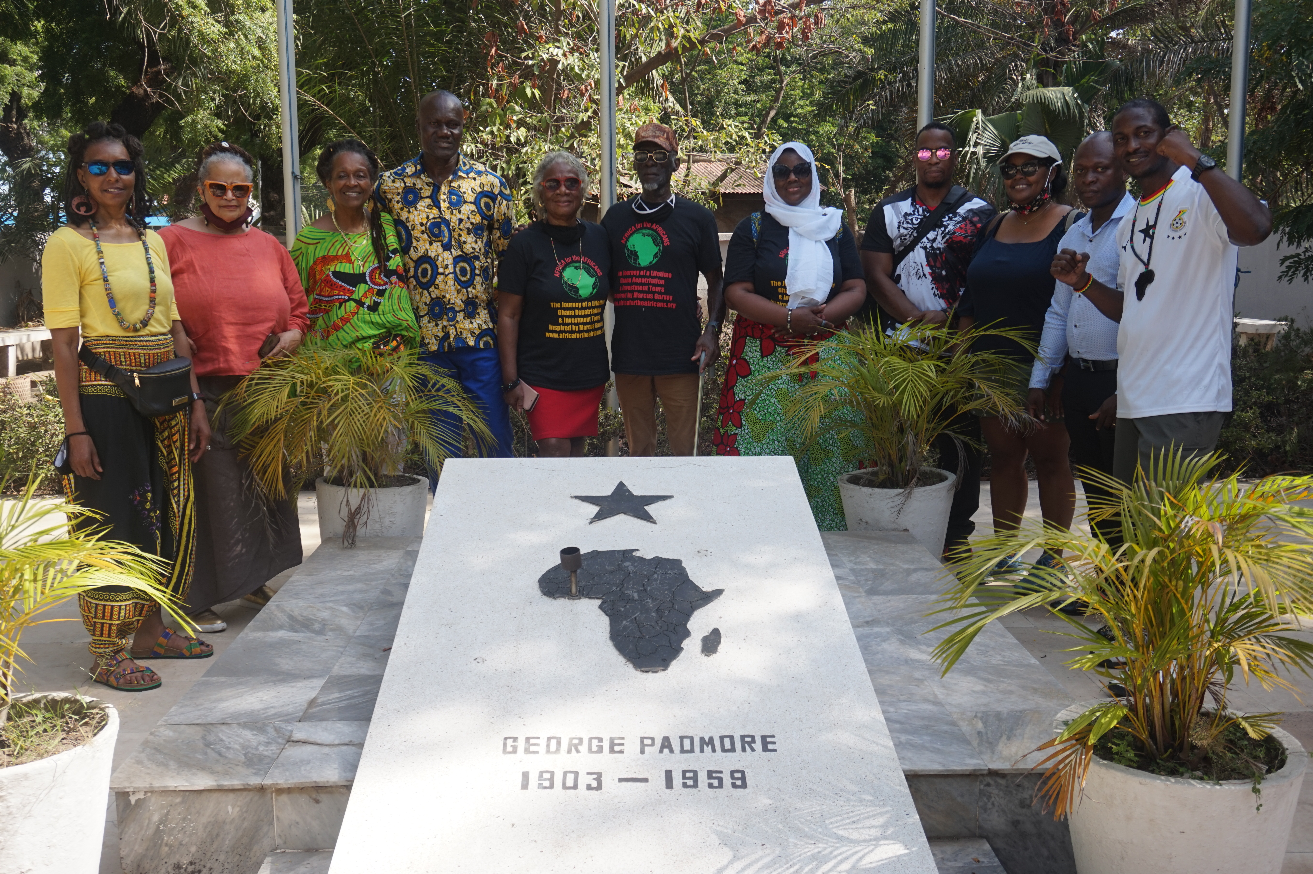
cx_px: 656
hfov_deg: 55.1
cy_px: 437
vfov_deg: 38.3
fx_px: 1258
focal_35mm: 34
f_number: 5.6
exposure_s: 1/200
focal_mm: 23
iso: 100
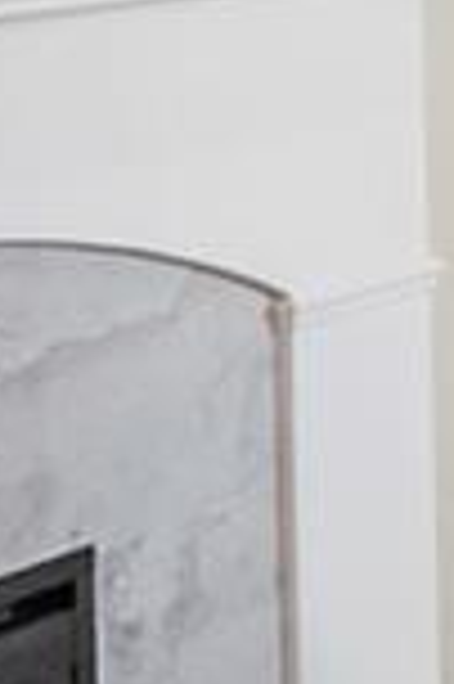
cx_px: 2558
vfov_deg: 11.1
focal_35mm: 179
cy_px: -279
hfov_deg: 5.2
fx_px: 3394
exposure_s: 1/125
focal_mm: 17
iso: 3200
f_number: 2.8
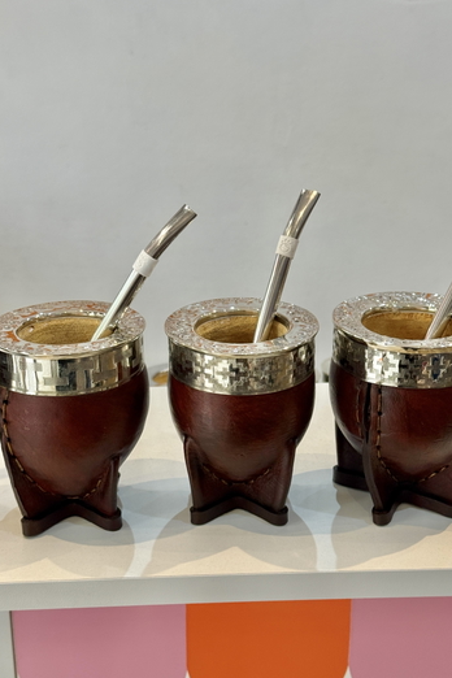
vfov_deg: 38.9
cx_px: 245
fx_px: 960
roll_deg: -0.3
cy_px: 340
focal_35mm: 51
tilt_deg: -19.4
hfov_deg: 26.5
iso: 125
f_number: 1.78
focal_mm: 6.76
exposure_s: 1/100
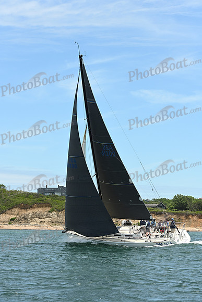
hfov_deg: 14.4
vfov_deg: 21.5
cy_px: 151
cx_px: 101
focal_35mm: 95
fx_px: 799
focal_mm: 95
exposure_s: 1/1000
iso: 320
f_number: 5.6
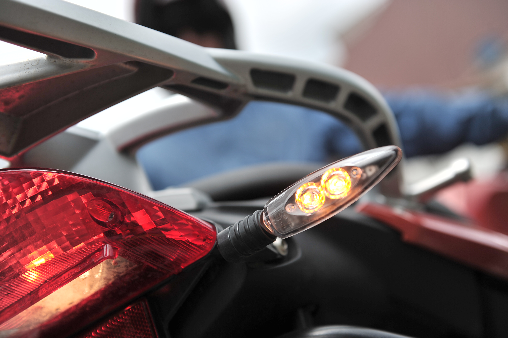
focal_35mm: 48
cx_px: 254
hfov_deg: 41.1
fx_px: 677
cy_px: 169
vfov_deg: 28.0
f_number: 3.2
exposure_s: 1/1000
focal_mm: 48
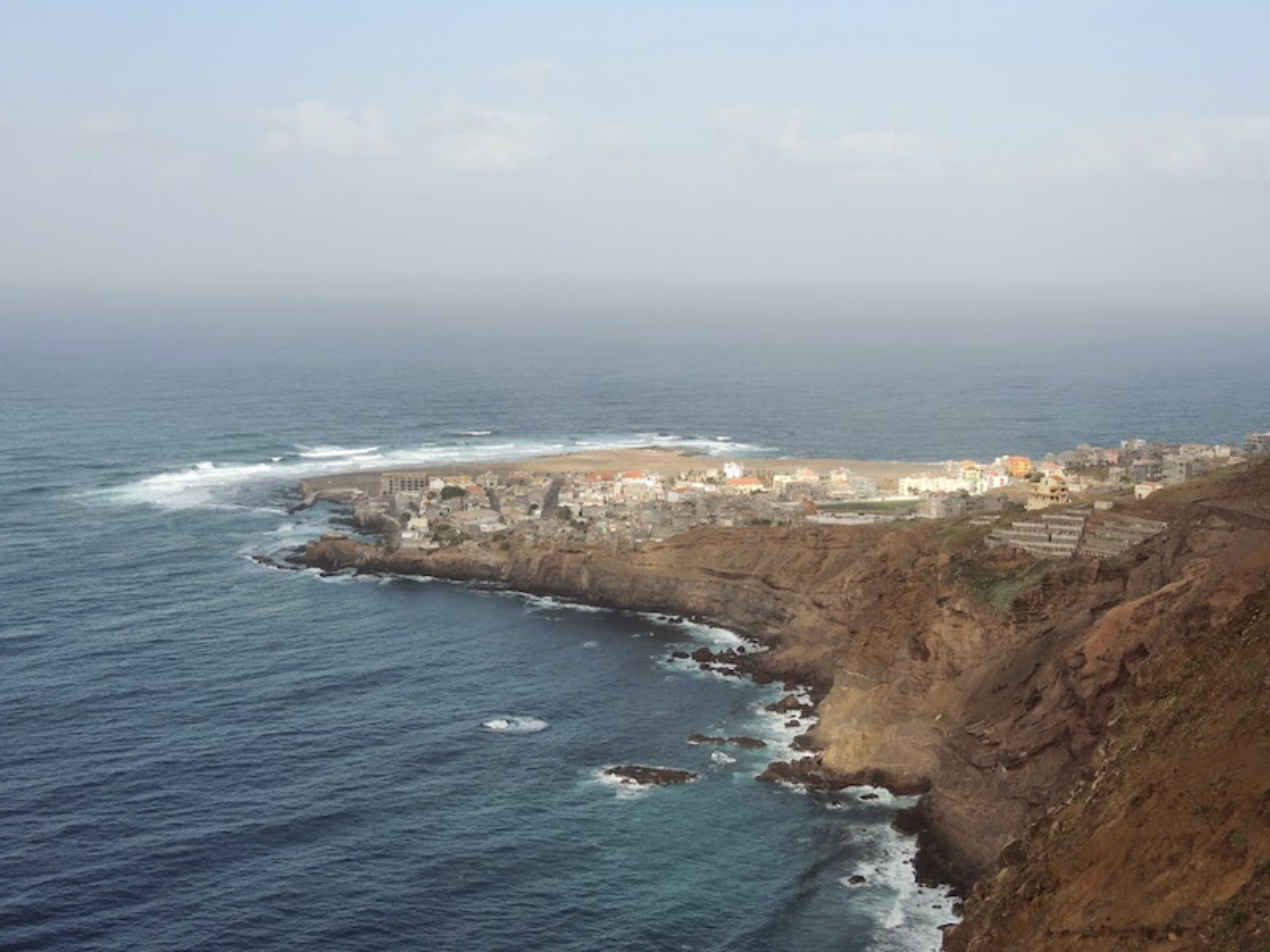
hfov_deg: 40.4
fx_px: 1724
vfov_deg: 30.9
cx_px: 635
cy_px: 476
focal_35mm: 47
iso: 100
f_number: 3.5
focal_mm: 8.3
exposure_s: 1/640
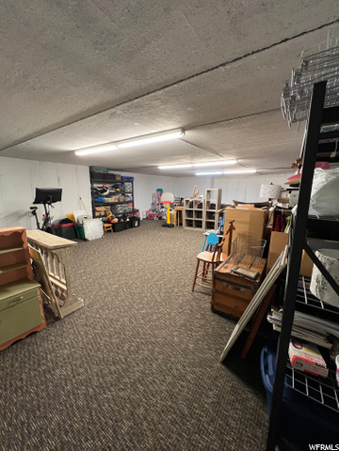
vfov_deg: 106.2
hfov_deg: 89.9
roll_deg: -0.3
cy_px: 226
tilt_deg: -11.2
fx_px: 170
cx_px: 170
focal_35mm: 13
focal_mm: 1.57
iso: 250
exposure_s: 1/65
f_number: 1.8
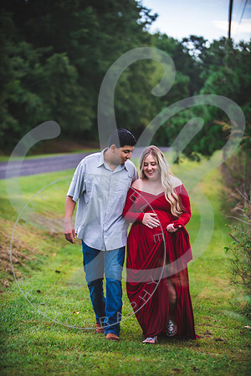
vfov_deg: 18.6
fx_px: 1150
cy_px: 188
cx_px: 126
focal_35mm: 110
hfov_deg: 12.5
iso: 200
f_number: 2.8
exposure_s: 1/320
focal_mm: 110
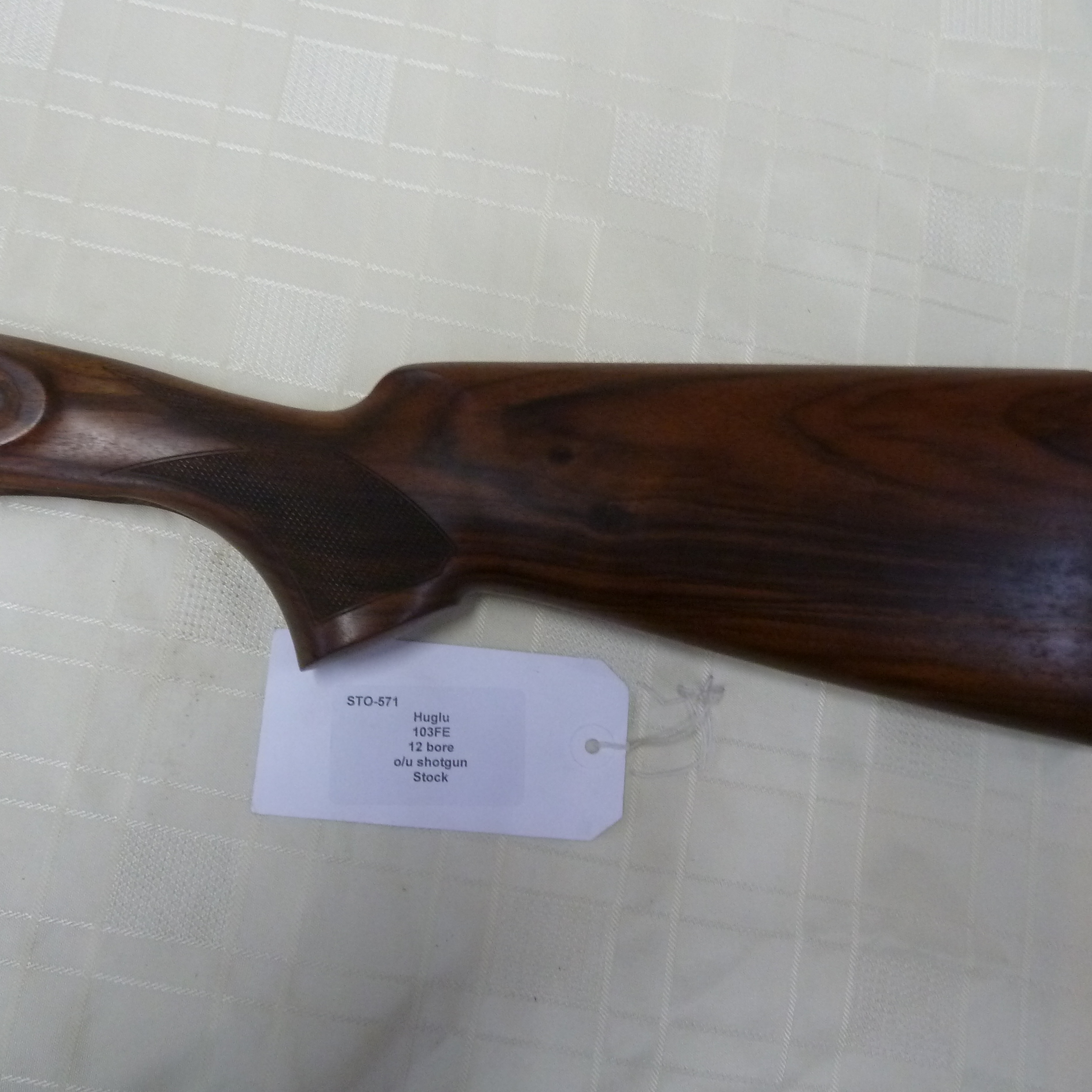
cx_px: 503
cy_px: 549
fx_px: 1071
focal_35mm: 30
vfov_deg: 54.0
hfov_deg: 54.0
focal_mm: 4.1
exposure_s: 1/30
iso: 320
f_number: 3.3
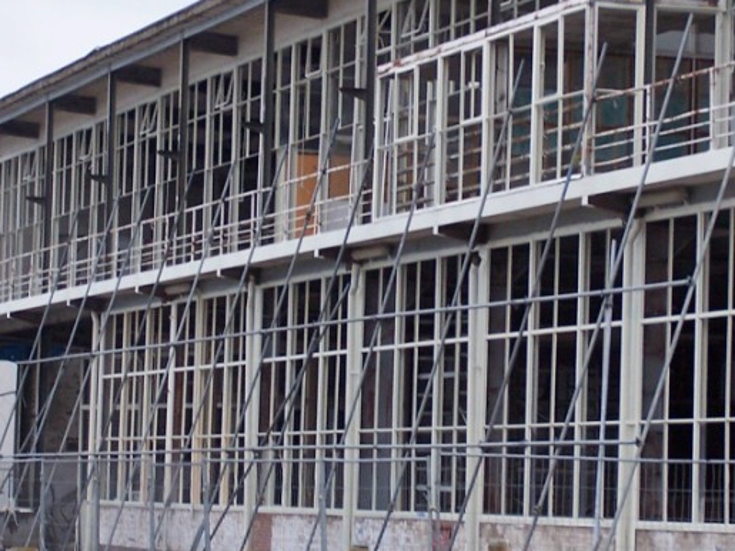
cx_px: 487
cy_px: 216
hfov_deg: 10.6
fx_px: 3970
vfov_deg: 7.9
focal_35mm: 187
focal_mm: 15.6
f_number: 3.2
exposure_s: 1/45
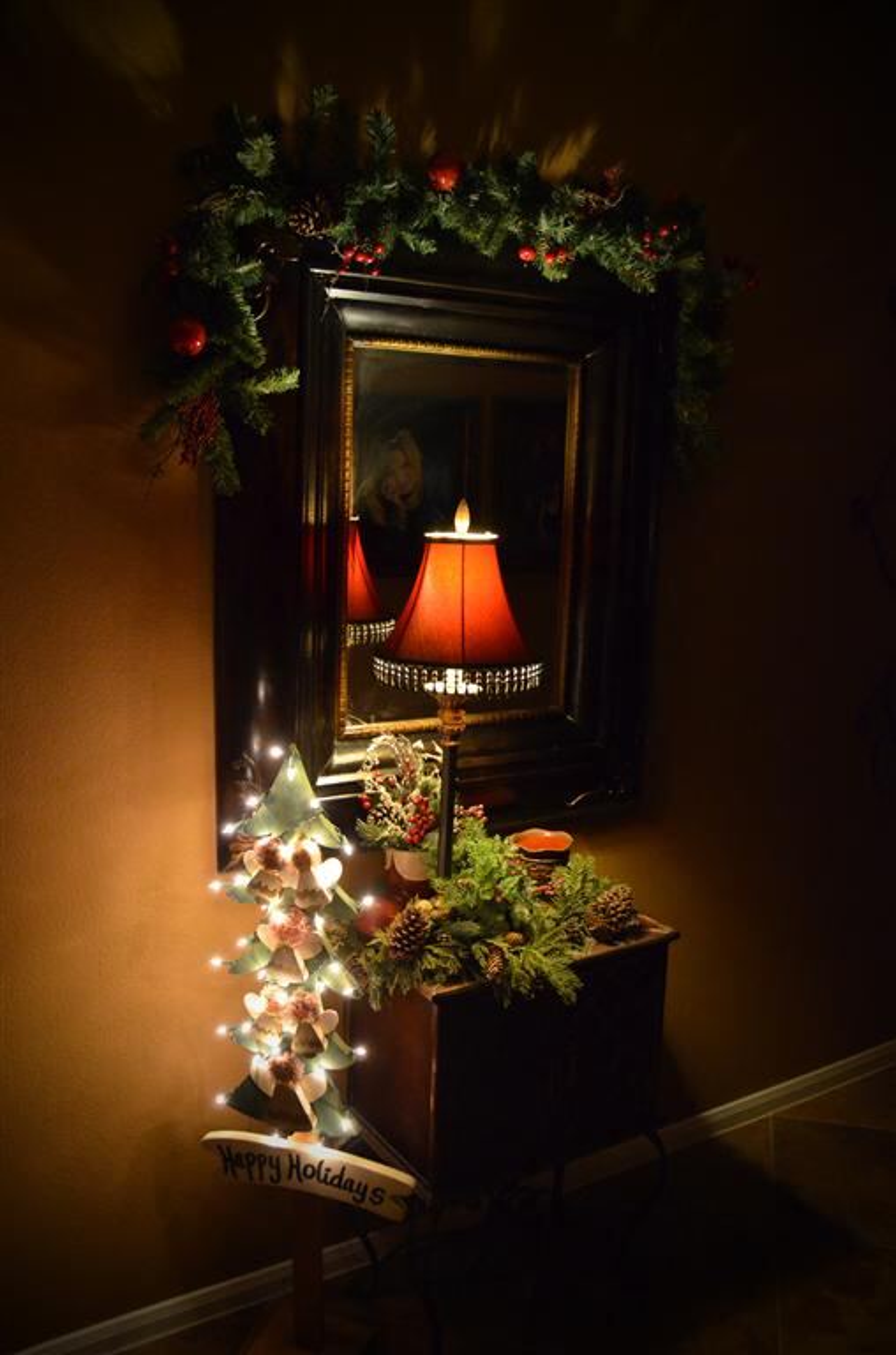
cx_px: 448
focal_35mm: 30
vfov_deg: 62.1
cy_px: 678
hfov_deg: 43.4
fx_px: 1126
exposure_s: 1/30
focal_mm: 20
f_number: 3.5
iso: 2500
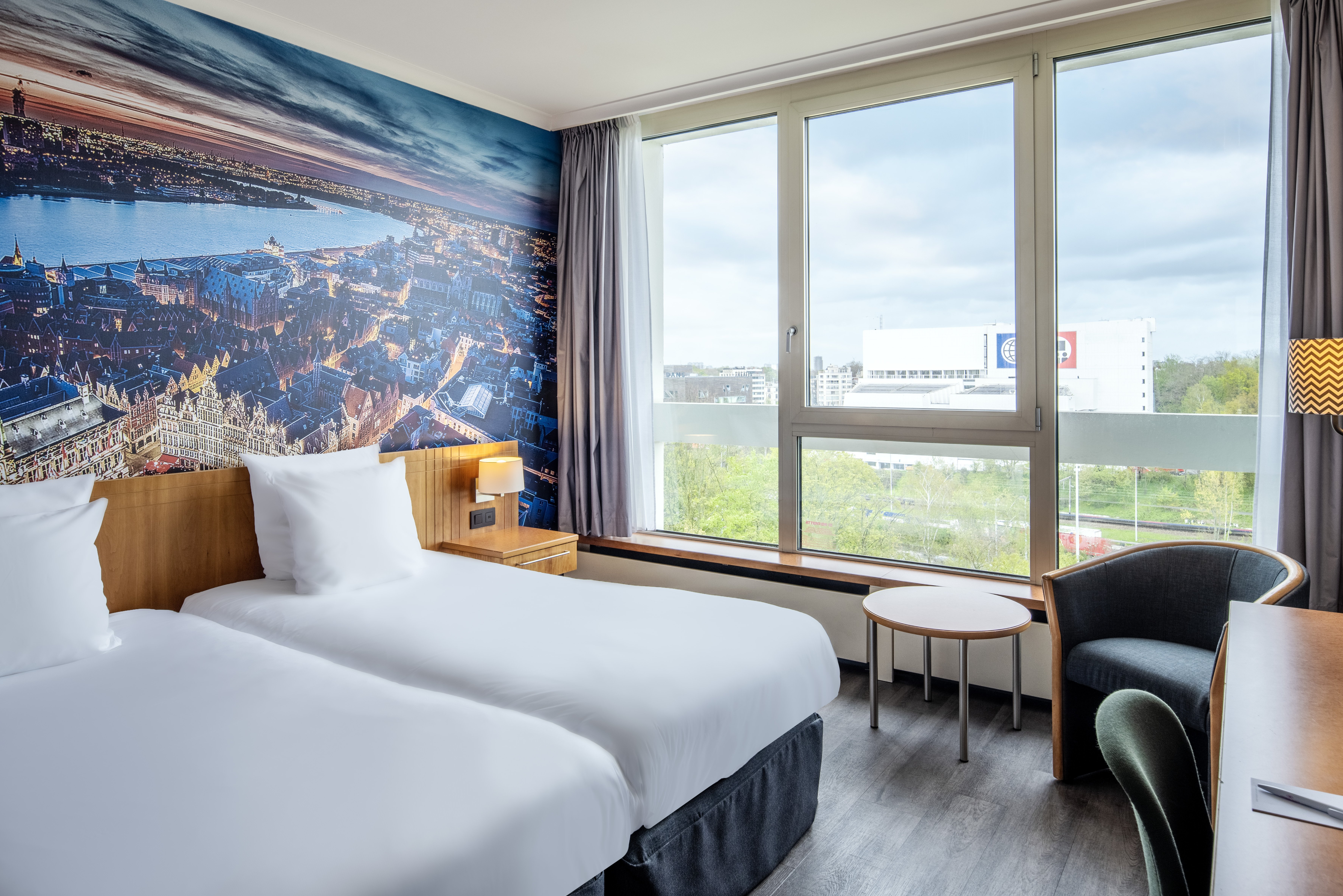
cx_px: 675
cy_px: 407
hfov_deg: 78.6
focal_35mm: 22
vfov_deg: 57.1
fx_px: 821
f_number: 10
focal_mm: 19
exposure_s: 1/80
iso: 125
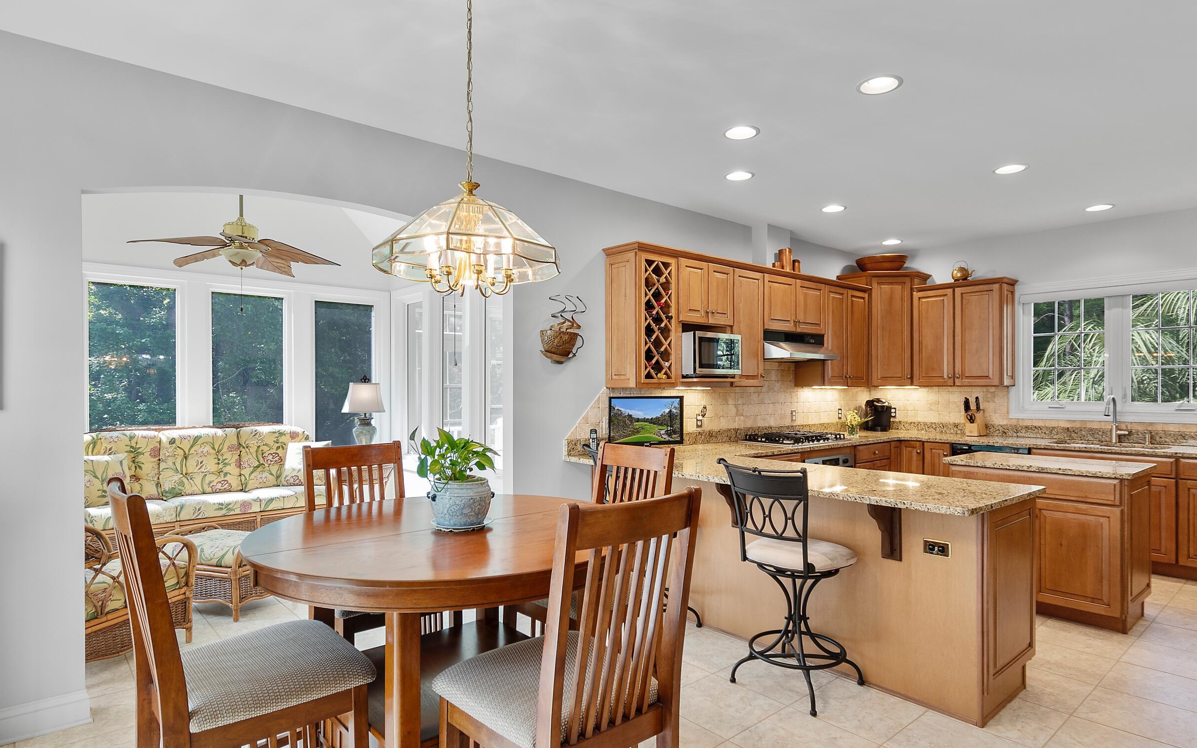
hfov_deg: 88.0
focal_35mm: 19
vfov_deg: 62.1
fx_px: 620
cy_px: 408
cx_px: 603
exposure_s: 1/8
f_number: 4.5
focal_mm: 10
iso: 100
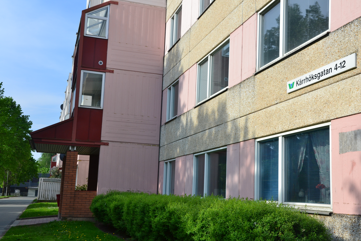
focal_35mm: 42
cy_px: 120
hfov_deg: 46.4
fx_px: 421
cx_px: 180
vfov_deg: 31.9
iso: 400
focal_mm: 28
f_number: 10
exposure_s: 1/320
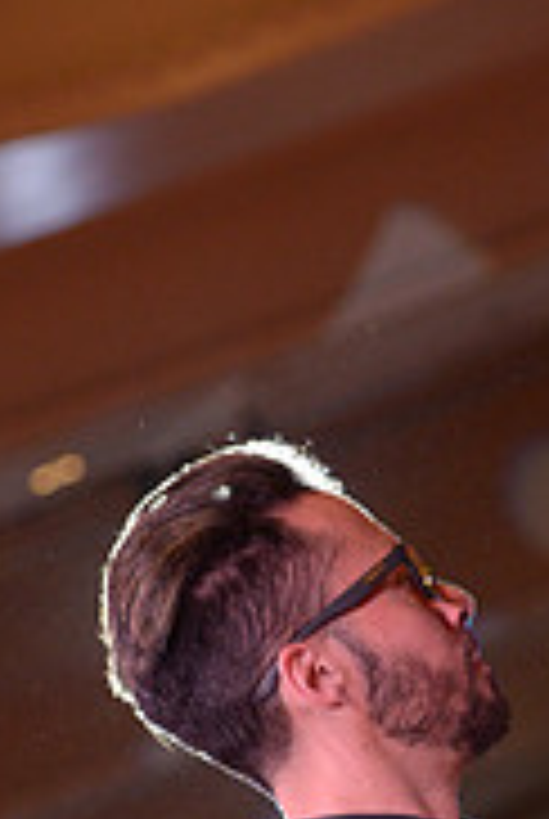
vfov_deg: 6.4
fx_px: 7246
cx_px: 569
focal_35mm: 318
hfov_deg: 4.3
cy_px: 1084
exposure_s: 1/200
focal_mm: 100
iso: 1250
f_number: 4
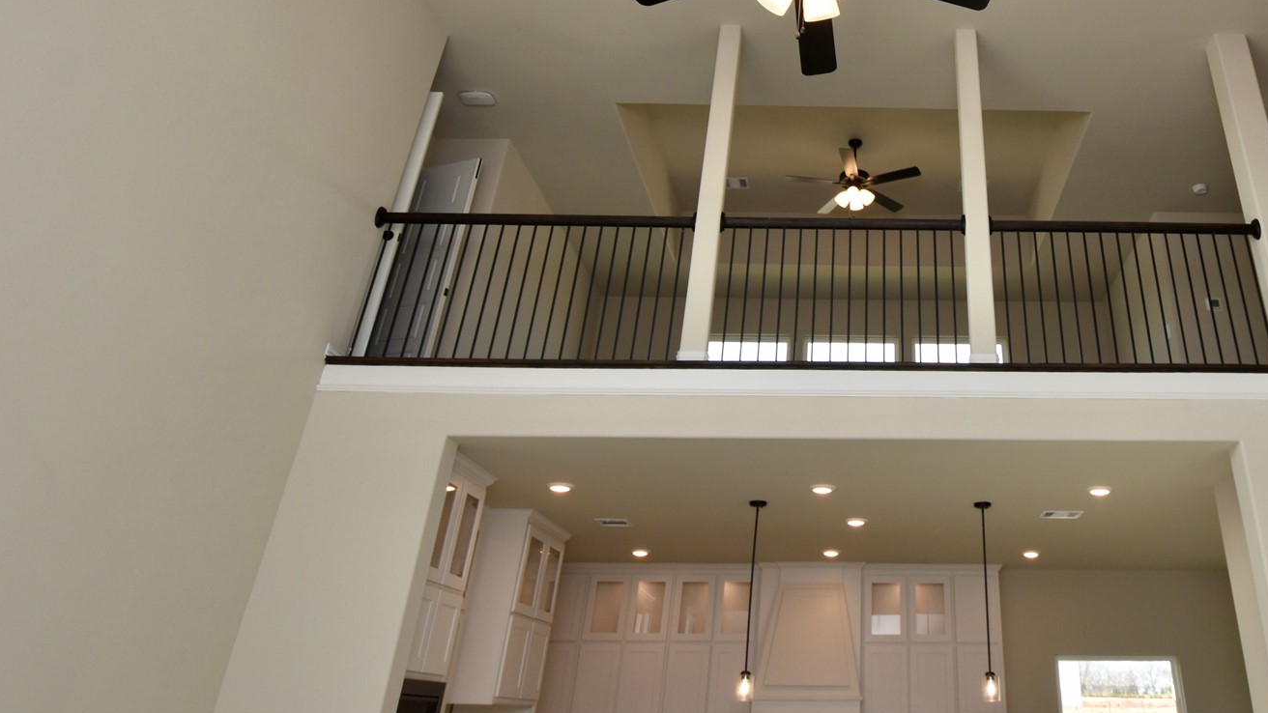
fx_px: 874
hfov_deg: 69.5
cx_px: 861
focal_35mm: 26
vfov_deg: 41.4
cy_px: 93
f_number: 5.6
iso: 200
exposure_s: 1/125
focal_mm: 10
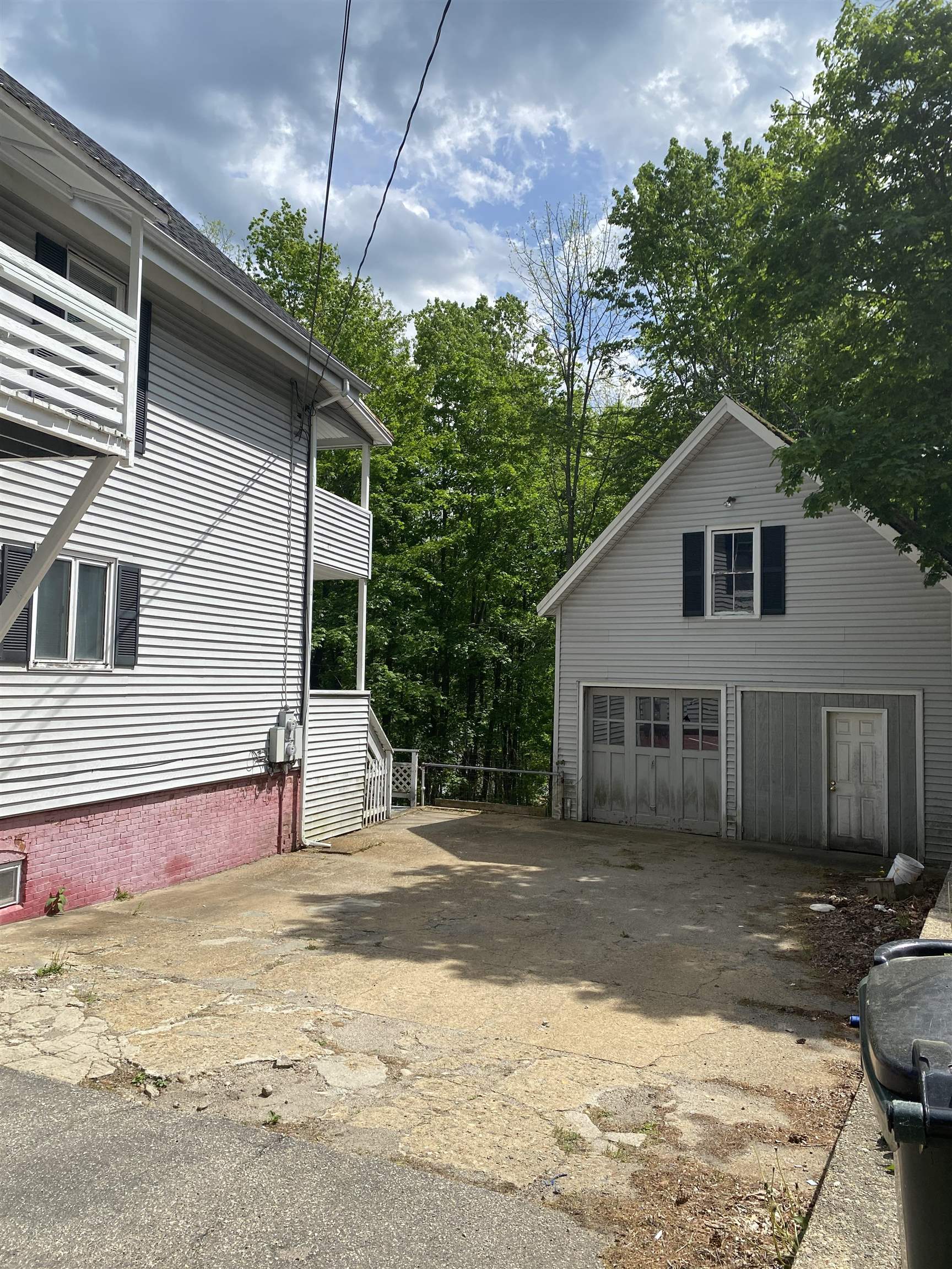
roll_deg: -1.6
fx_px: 953
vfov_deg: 67.3
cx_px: 476
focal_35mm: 26
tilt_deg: +4.1
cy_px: 634
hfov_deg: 53.1
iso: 32
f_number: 1.8
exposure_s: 1/3731
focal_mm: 4.25
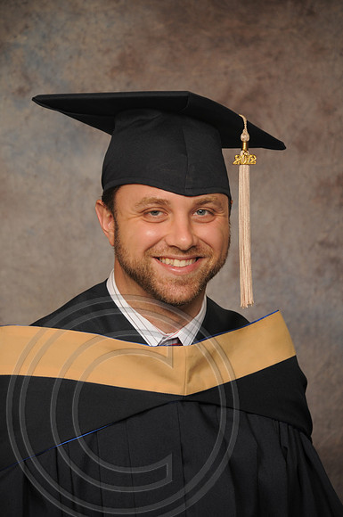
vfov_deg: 12.2
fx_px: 2408
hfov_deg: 8.1
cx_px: 172
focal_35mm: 168
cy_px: 258
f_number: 5.6
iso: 200
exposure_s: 1/60
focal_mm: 112
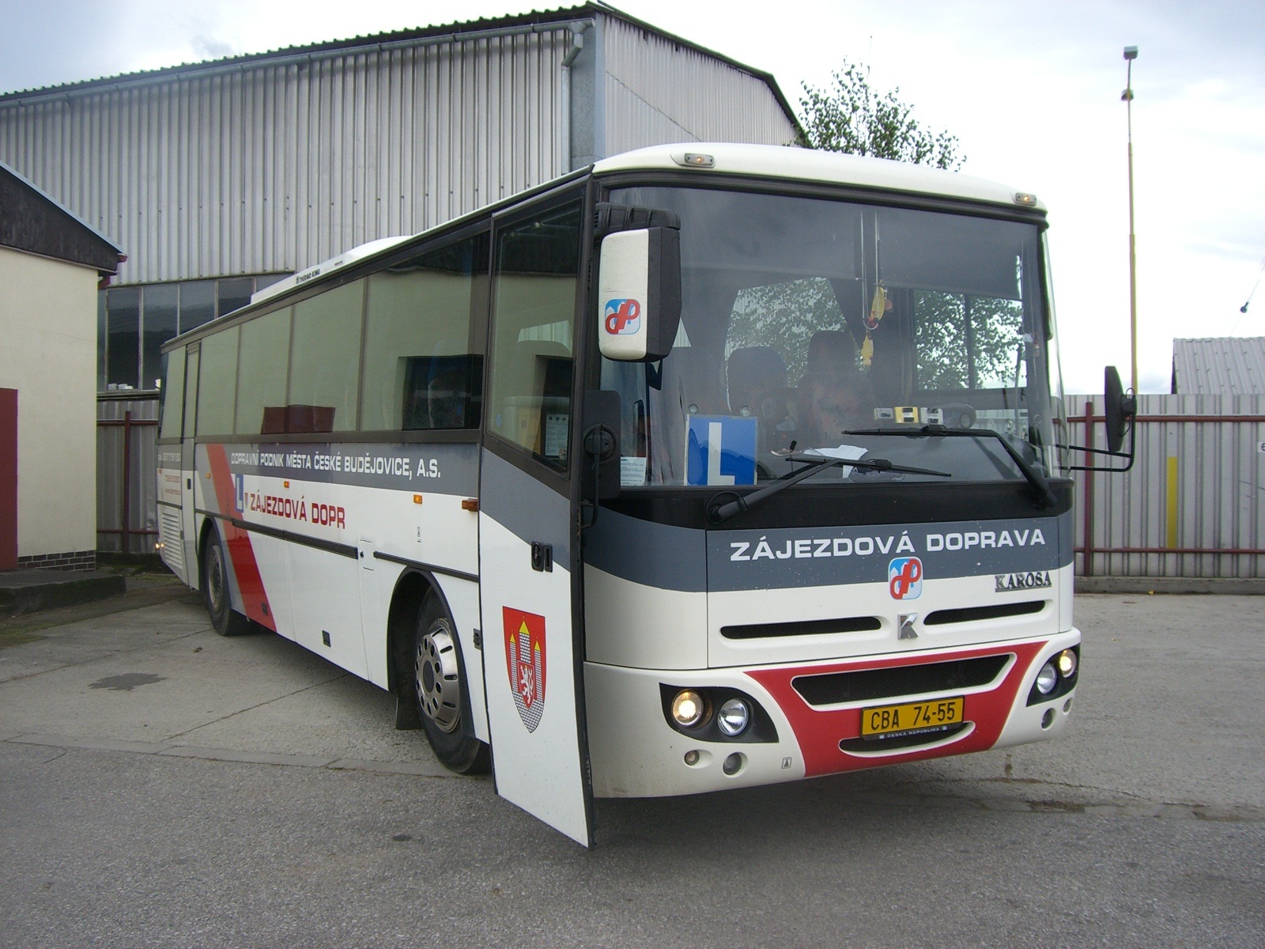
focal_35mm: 38
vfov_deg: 37.7
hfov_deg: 49.0
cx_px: 632
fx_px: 1389
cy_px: 474
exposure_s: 1/160
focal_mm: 6.2
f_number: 4.3
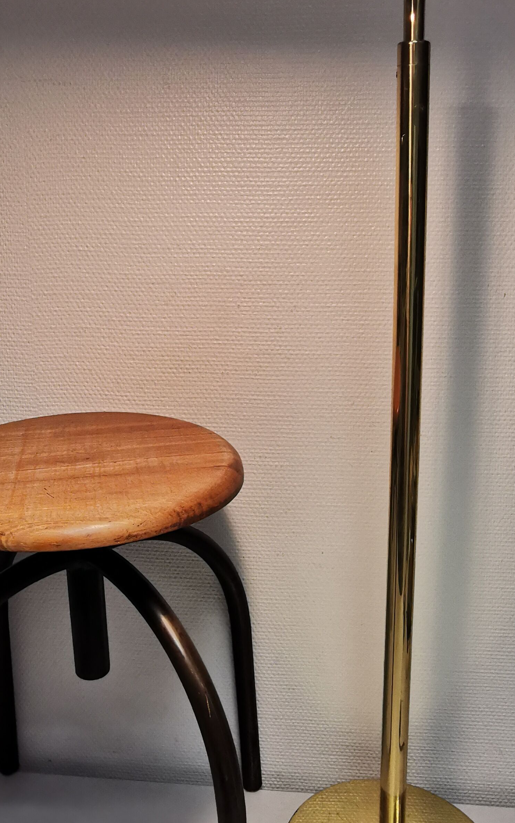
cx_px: 214
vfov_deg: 55.0
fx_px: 786
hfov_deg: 36.2
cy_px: 341
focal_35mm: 35
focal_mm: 2.26
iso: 125
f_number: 2.2
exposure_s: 1/100
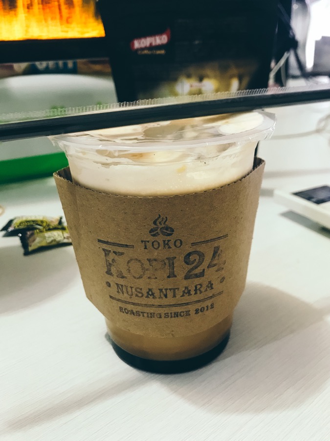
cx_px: 165
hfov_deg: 49.7
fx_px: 356
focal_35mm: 28
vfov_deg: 63.4
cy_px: 220
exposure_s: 1/17
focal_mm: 3.99
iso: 100
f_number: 1.8
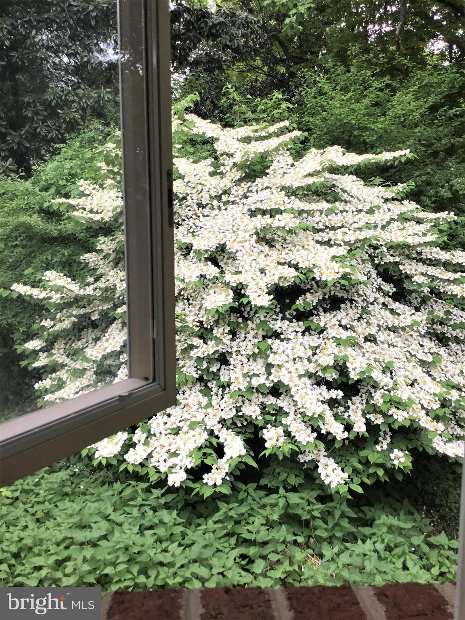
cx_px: 232
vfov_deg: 58.4
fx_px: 555
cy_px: 310
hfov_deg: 45.4
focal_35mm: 31
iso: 25
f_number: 2.4
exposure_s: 1/120
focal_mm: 3.3
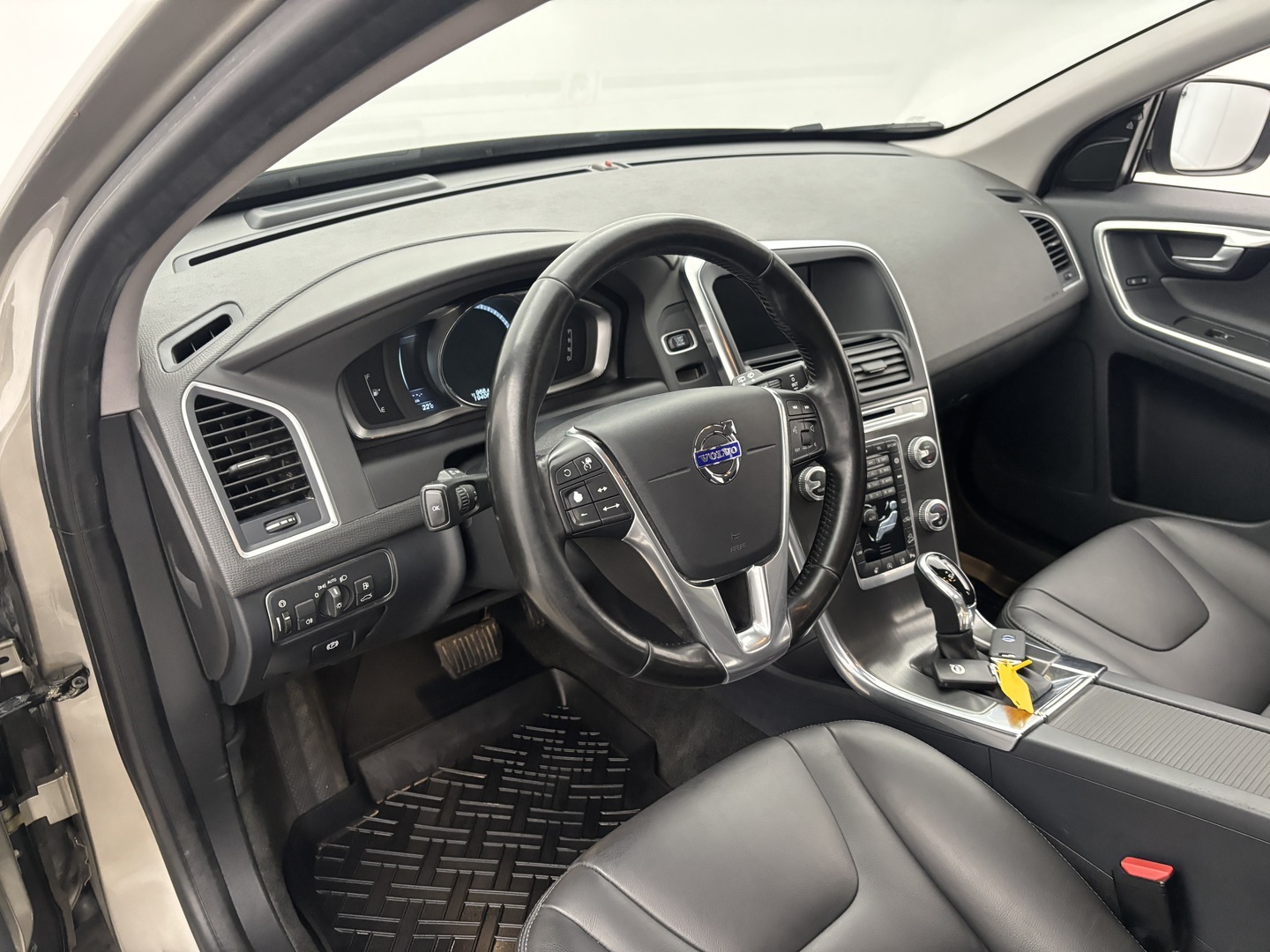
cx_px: 635
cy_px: 476
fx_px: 954
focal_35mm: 26
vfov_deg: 53.1
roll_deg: -2.9
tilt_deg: -29.1
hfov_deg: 67.3
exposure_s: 1/57
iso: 500
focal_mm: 5.96
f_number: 1.6
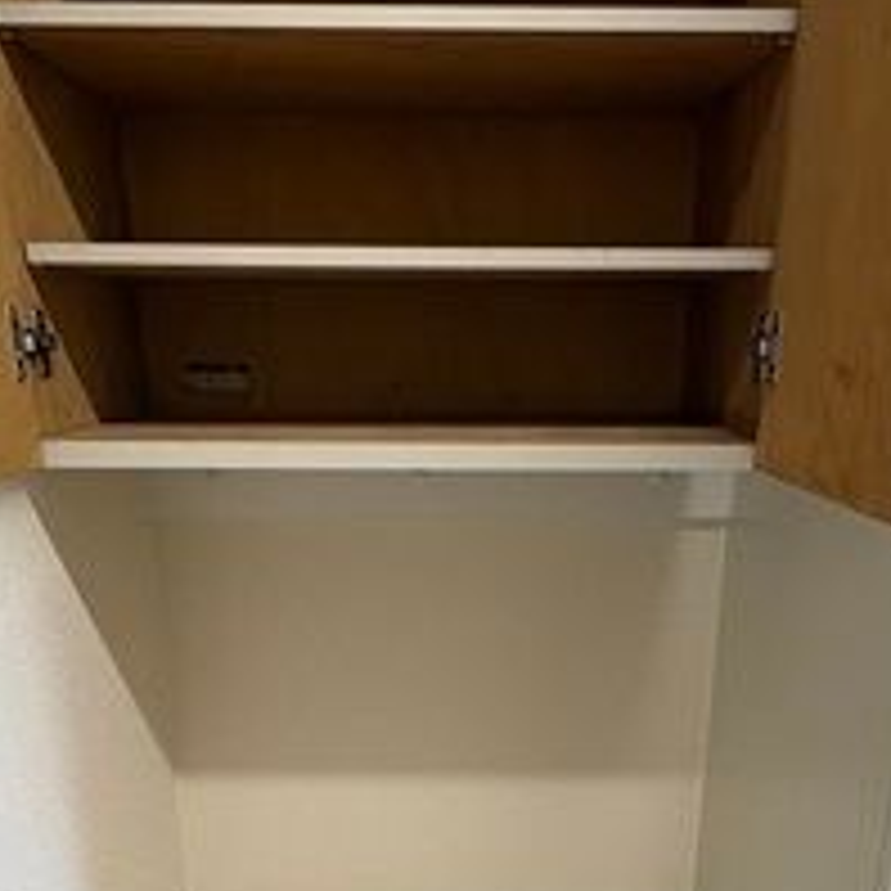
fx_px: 1019
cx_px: 459
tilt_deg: -21.1
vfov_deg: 44.8
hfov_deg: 47.2
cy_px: 716
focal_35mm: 35
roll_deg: +0.3
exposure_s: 1/87
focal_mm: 2.22
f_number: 2.2
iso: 250
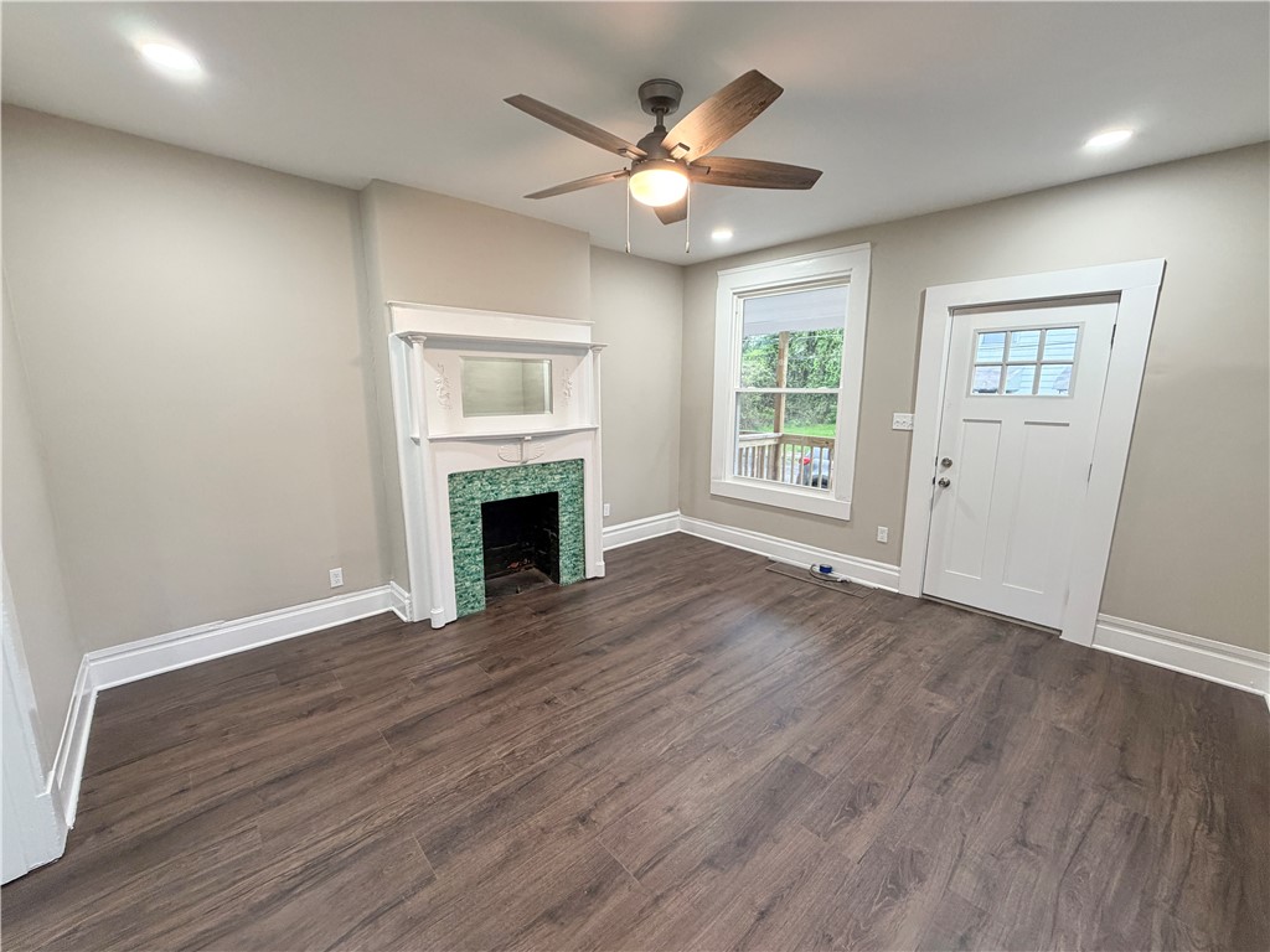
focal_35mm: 14
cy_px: 476
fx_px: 514
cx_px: 635
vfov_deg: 85.7
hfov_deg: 102.1
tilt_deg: -9.2
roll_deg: -0.3
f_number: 2.2
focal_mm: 2.22
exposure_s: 1/60
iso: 250
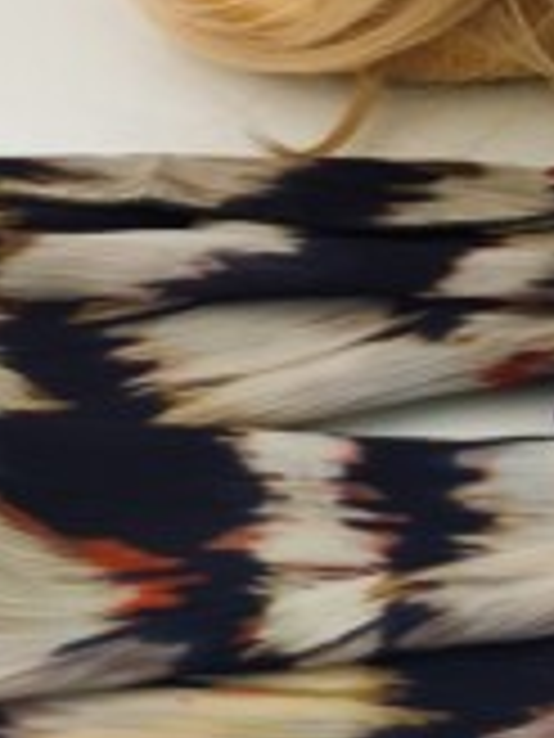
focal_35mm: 117
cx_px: 865
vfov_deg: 15.2
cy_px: -464
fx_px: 2497
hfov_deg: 12.0
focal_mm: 6.14
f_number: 1.65
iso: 50
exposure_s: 1/20
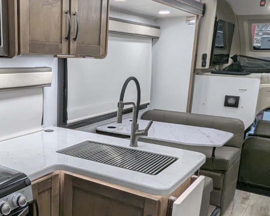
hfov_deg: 46.4
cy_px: 134
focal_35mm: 38
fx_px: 304
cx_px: 70
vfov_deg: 38.9
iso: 120
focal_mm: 2.35
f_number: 2.2
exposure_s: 1/90.6
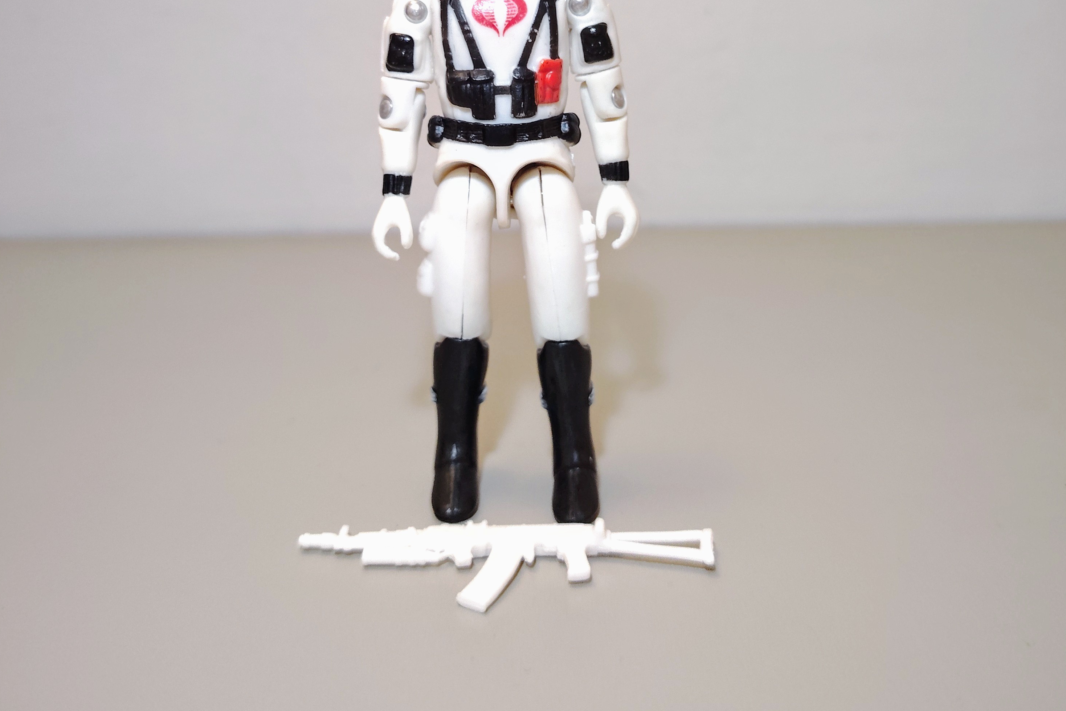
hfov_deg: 55.8
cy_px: 175
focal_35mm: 34
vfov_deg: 37.9
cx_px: 528
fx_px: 1007
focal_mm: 5.25
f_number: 1.75
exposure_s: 1/50
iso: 1250
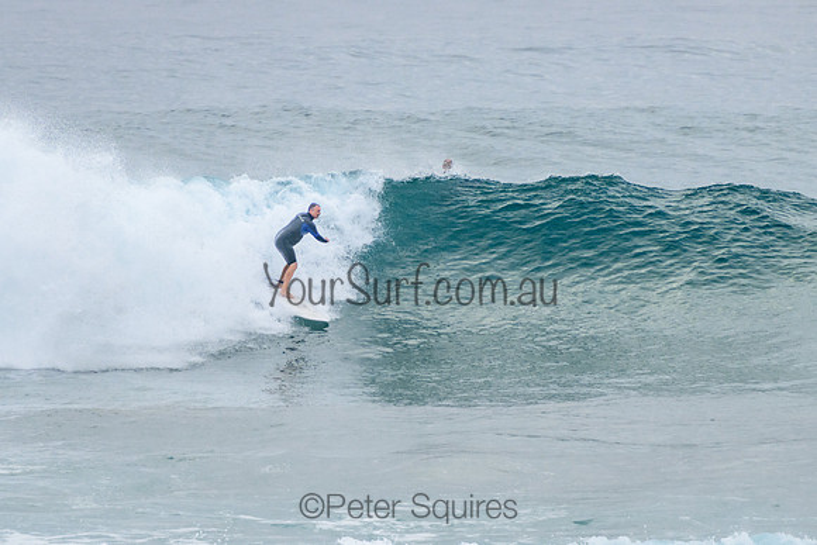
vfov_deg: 2.5
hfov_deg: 3.8
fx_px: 12471
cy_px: 244
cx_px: 372
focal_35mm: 549
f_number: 5.6
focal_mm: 400
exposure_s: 1/1250
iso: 500
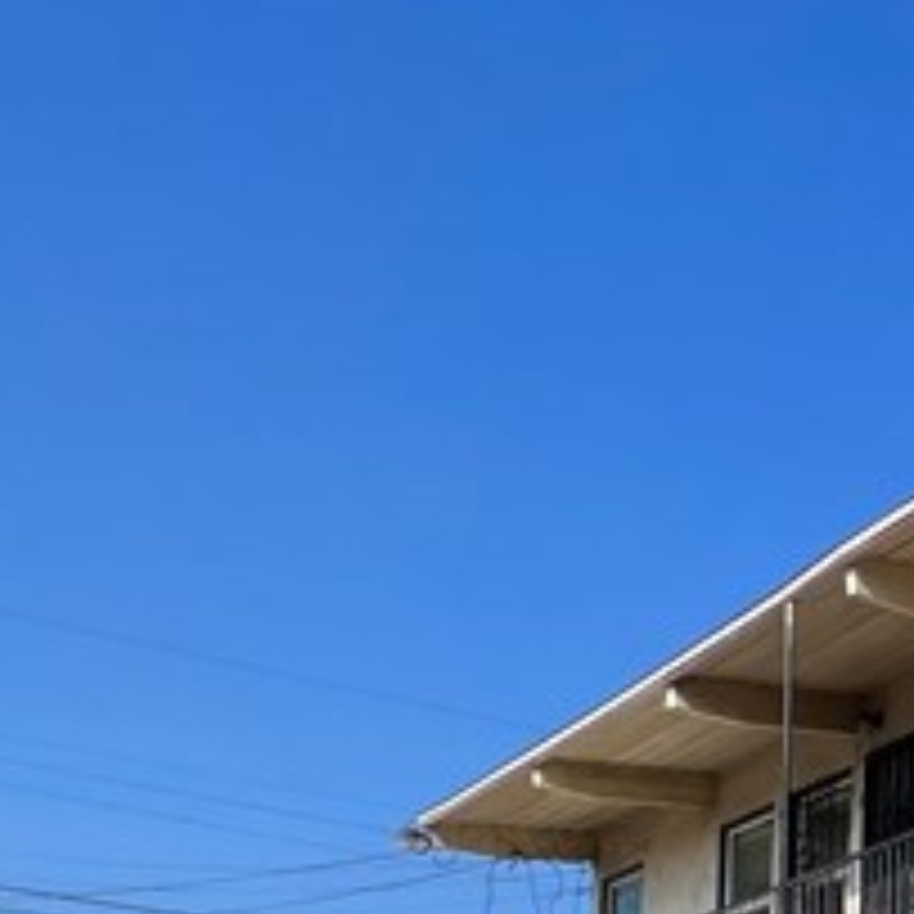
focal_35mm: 58
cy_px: 1265
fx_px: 1733
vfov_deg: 24.7
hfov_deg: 20.0
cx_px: 1702
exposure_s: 1/3040
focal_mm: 1.57
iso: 32
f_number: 1.8
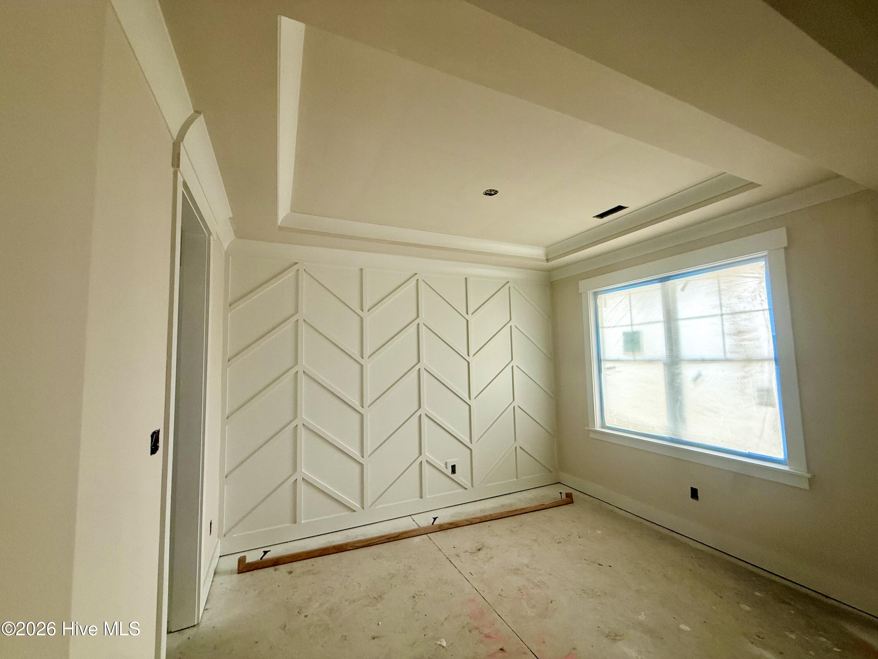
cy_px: 330
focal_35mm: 14
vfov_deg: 85.7
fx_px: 355
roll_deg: +2.0
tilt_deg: +4.4
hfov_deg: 102.1
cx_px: 439
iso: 200
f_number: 2.2
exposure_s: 1/99
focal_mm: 2.22
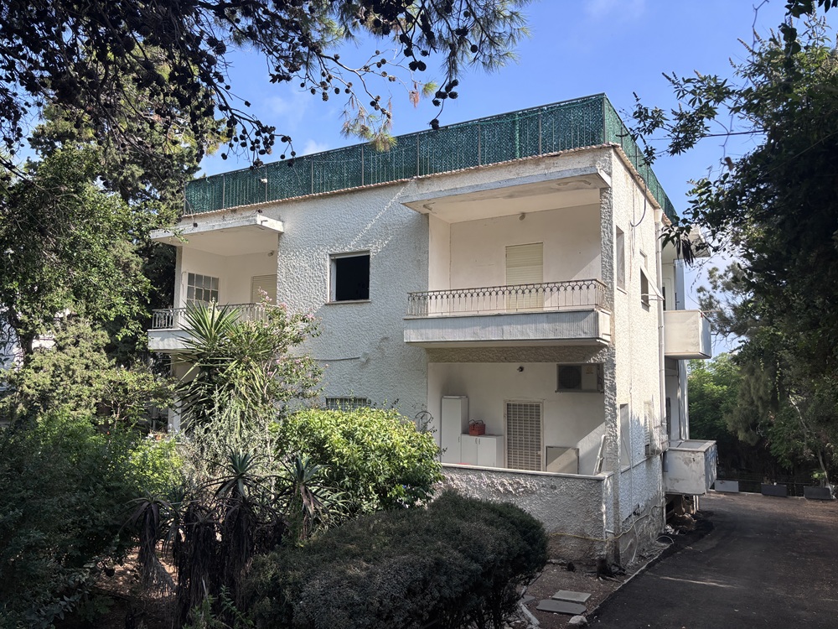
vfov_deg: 53.1
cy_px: 314
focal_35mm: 26
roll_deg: +0.0
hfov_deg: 67.3
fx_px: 629
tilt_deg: +5.5
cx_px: 419
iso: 50
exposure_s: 1/1642
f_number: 1.6
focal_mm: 5.96
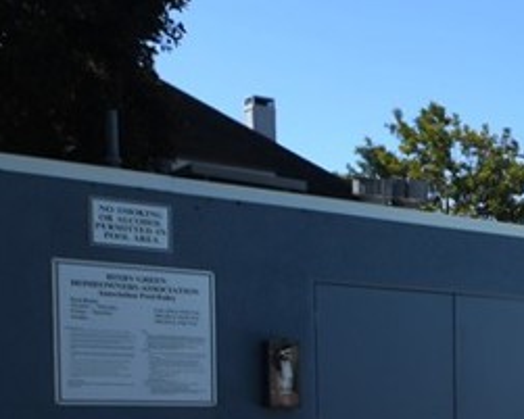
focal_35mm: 69
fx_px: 1070
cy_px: 508
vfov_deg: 20.7
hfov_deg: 20.2
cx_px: 933
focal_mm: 12
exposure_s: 1/250
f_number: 8
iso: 100
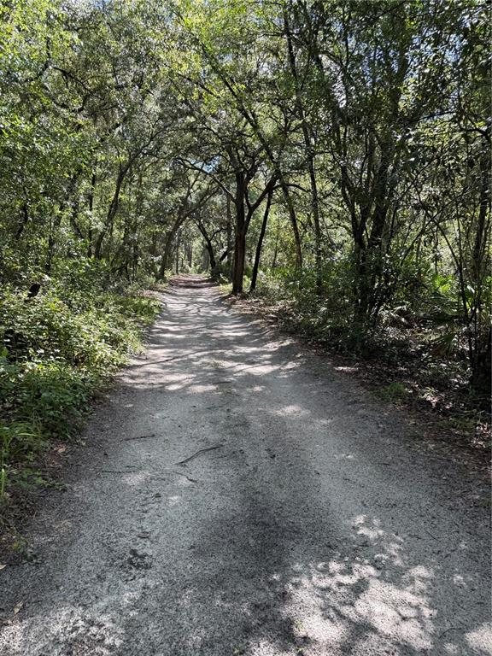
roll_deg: -1.2
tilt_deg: -3.8
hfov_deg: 56.8
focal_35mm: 24
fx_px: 455
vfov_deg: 71.6
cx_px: 246
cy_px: 328
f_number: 1.78
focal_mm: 6.76
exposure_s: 1/223
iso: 64
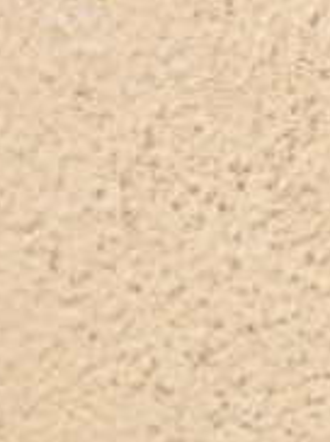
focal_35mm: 317
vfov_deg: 6.0
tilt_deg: -15.0
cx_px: -228
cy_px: 1086
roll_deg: -1.8
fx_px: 4039
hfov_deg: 4.6
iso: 80
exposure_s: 1/50
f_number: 1.78
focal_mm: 6.76
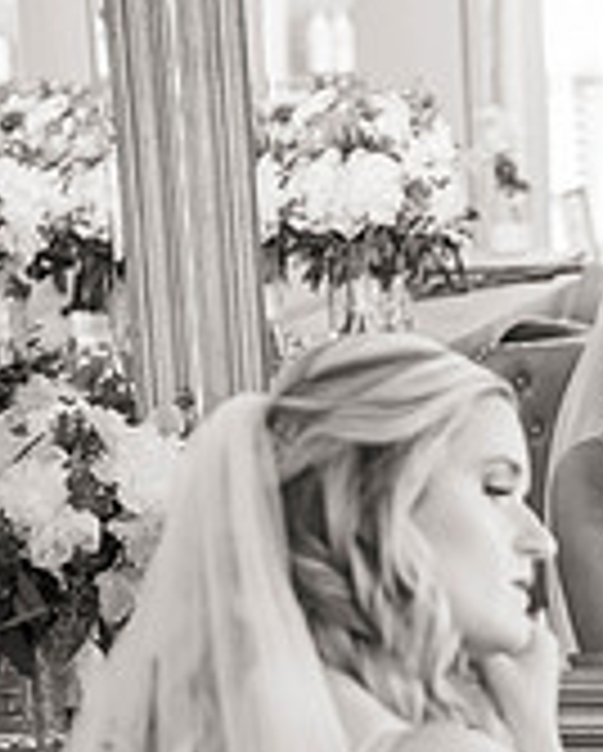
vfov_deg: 13.7
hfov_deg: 11.0
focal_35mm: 139
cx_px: 585
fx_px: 3095
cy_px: 648
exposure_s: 1/60
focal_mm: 55
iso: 1000
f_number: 2.8
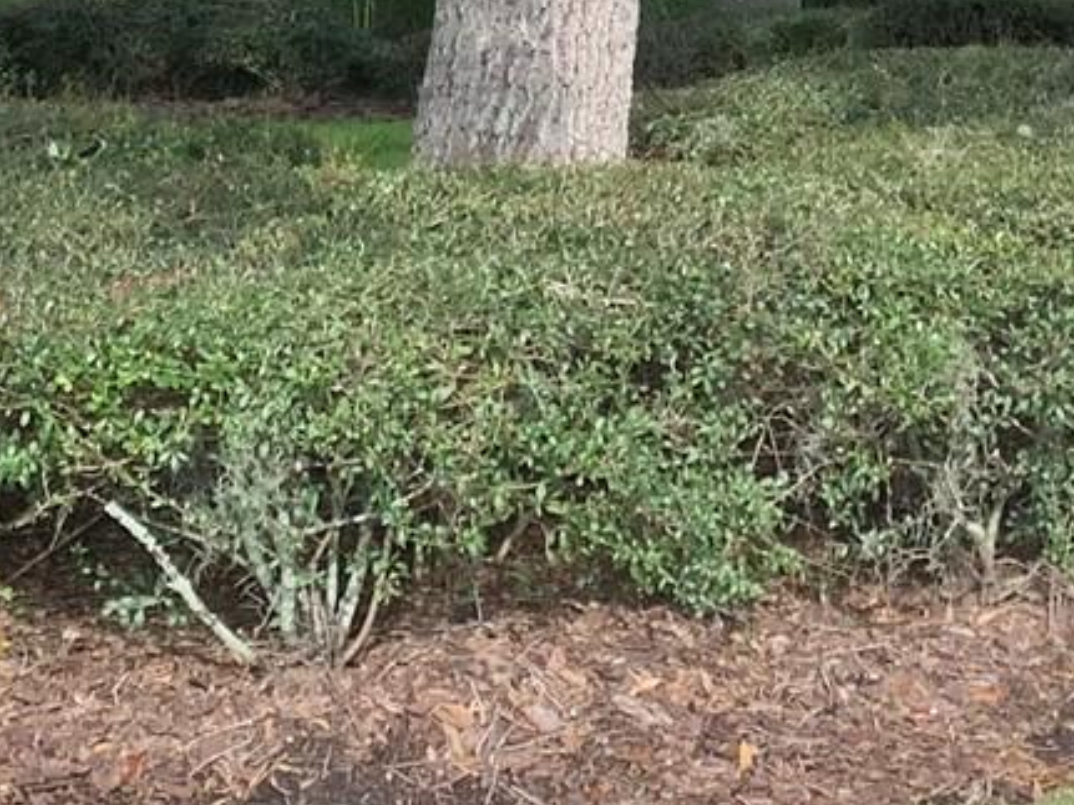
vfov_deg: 12.5
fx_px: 3567
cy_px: -232
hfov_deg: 17.1
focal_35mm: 115
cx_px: 531
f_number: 2.4
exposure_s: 1/221
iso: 25
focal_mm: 3.3
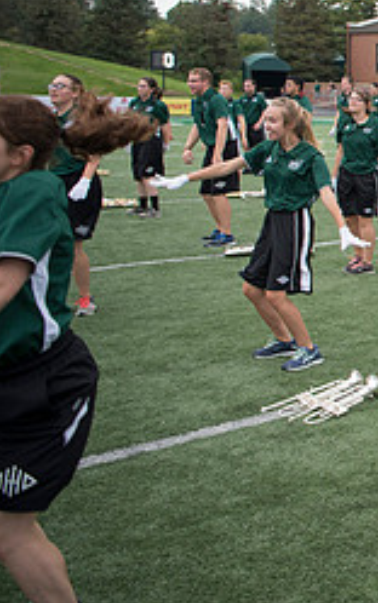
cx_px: 693
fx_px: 938
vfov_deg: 35.2
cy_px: 183
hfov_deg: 17.9
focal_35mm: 57
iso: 400
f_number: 2.8
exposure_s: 1/400
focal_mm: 24
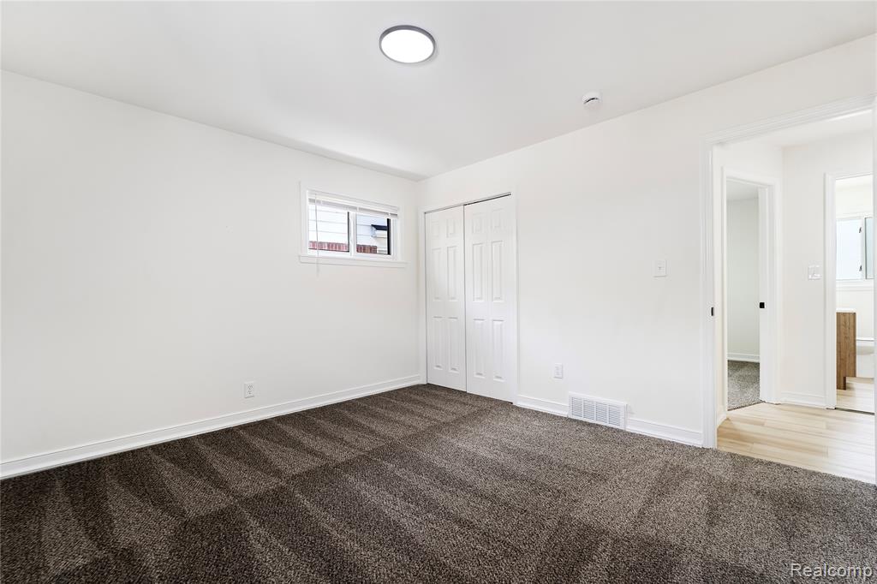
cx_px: 438
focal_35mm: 16
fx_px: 380
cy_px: 292
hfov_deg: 98.2
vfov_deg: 75.1
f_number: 9
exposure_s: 1/4
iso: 100
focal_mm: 15.6
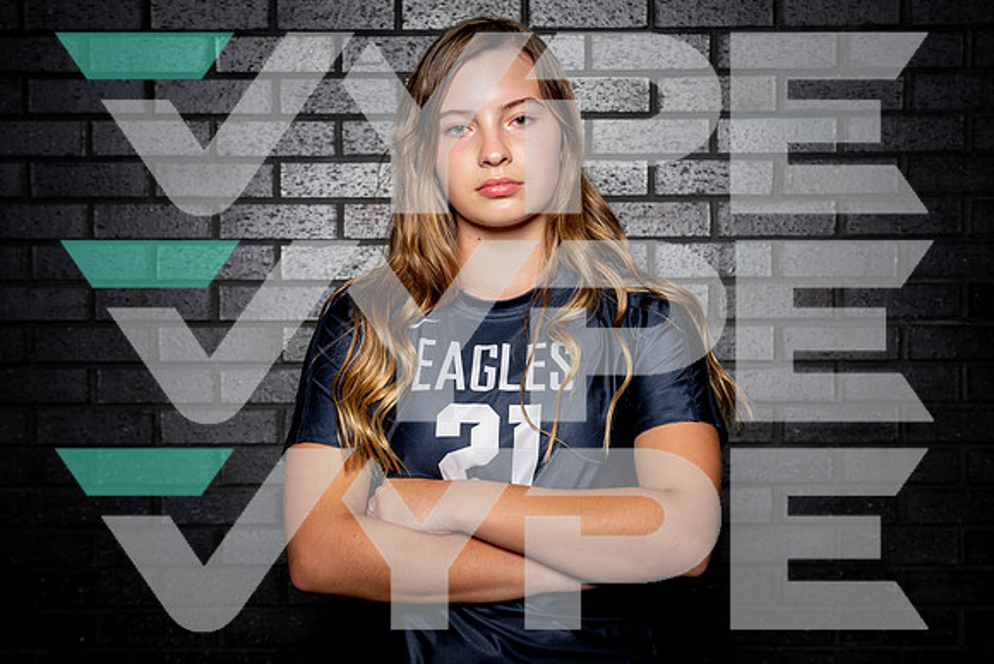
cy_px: 332
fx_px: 1105
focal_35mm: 40
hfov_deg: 48.4
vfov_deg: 33.4
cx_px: 497
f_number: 5.6
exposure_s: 1/125
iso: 100
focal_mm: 40
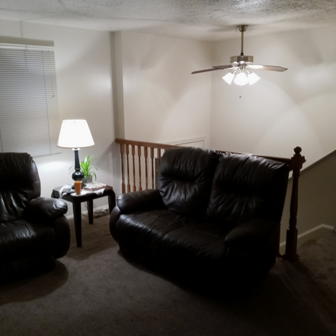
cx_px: 162
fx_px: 373
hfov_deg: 48.4
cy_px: 172
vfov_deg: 48.4
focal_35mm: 34
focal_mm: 3.61
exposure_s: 1/24
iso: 500
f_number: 1.8
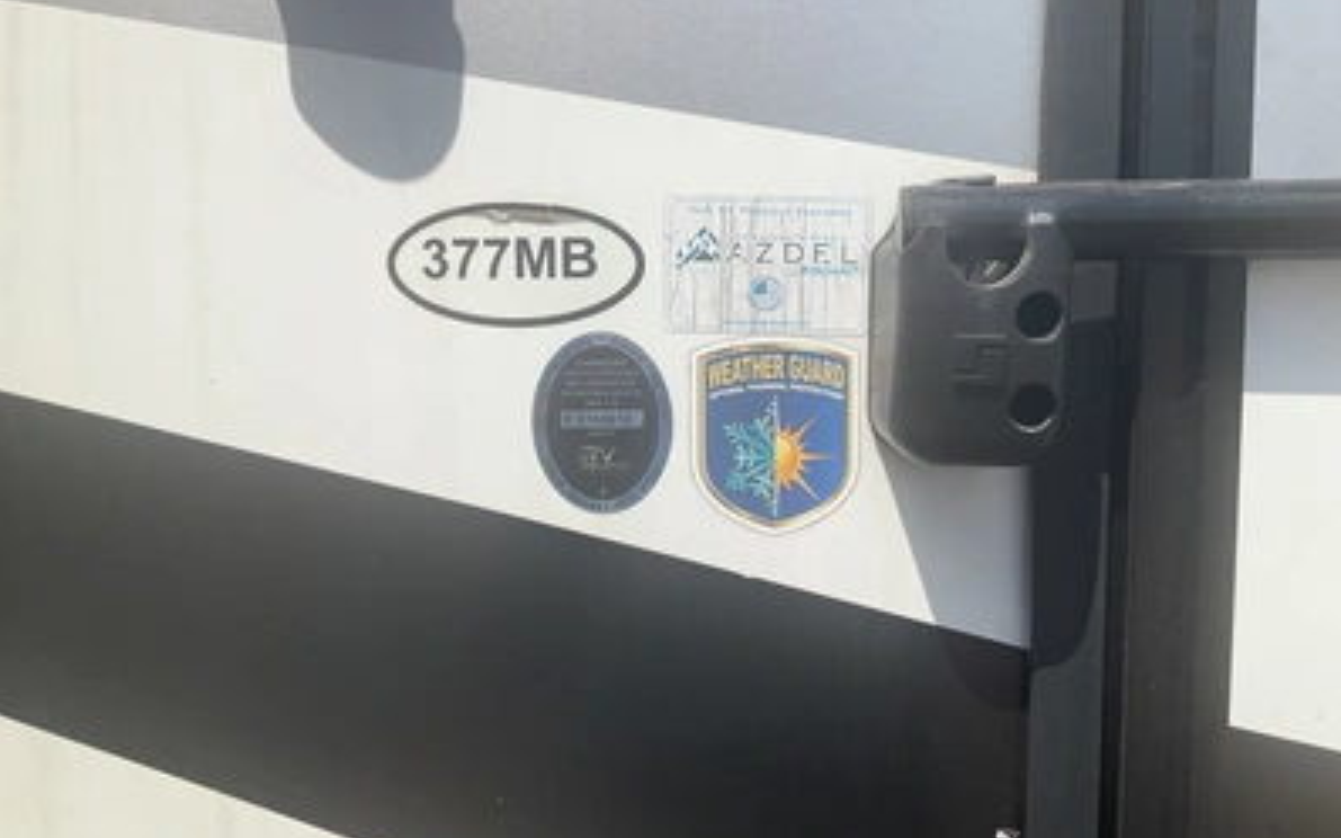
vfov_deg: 40.5
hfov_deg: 61.2
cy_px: 358
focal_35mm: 31
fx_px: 1133
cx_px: 669
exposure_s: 1/3322
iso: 25
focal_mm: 3
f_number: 1.8
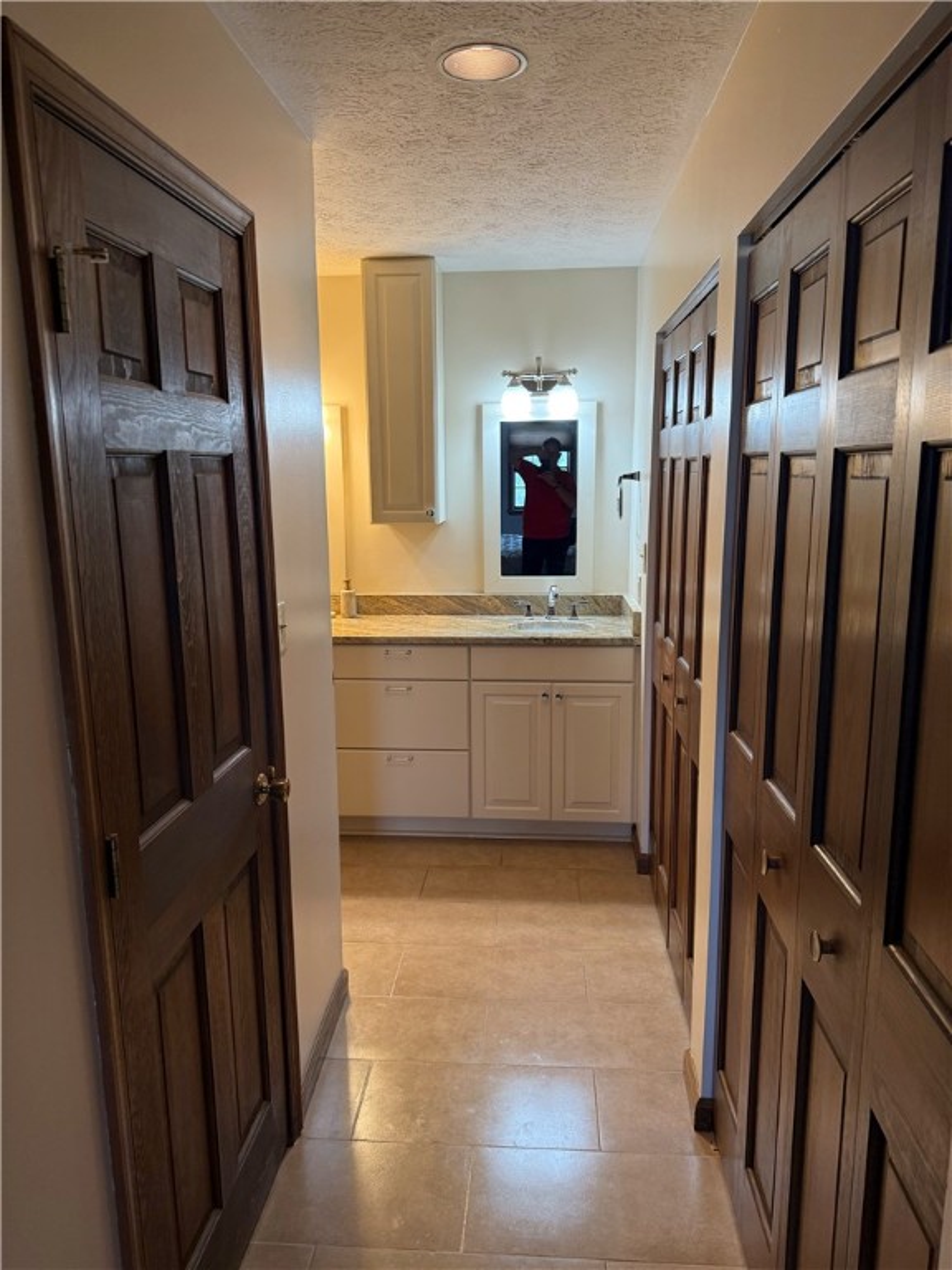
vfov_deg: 71.6
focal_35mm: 24
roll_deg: +0.9
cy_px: 635
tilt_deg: -9.5
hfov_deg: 56.8
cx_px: 476
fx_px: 880
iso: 200
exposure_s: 1/120
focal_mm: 6.76
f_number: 1.78
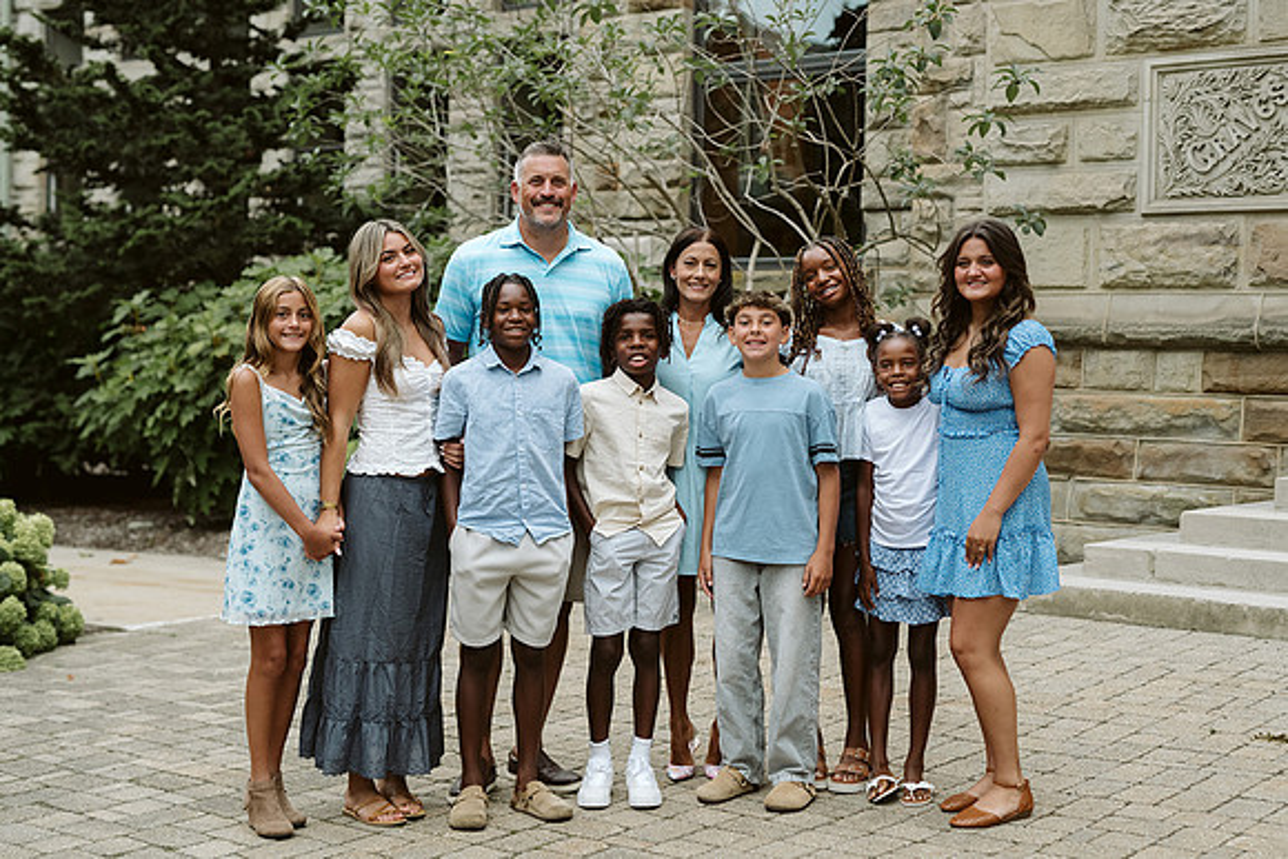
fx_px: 1921
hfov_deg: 37.1
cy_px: 403
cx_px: 691
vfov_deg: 25.2
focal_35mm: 54
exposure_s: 1/320
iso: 800
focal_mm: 50
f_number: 2.8
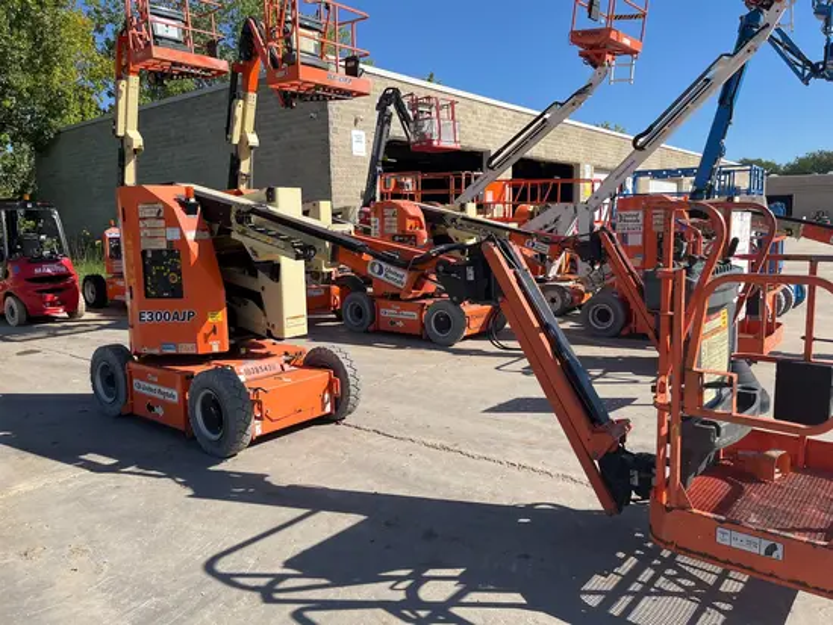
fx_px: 626
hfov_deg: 67.3
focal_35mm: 26
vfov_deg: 53.1
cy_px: 312
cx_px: 416
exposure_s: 1/2899
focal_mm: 5.1
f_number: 1.6
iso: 50
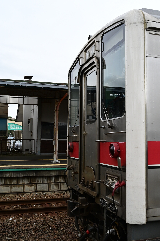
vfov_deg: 49.6
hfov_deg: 34.2
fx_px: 260
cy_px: 120
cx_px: 80
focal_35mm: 39
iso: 800
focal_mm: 39
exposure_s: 1/250
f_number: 14
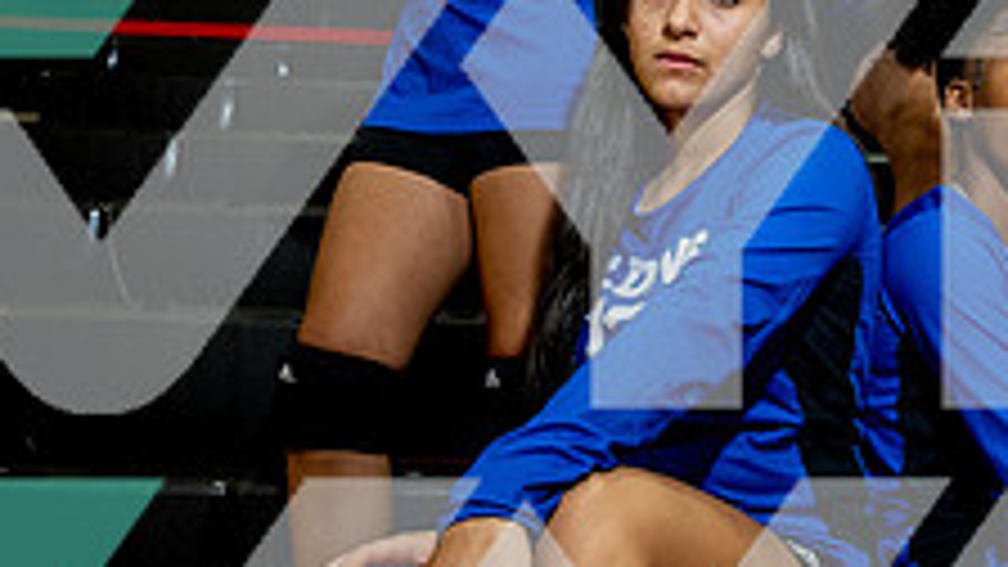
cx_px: 855
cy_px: 173
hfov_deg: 31.2
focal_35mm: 65
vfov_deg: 18.5
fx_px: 1737
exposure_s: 1/125
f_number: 5.6
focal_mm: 24
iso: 1000
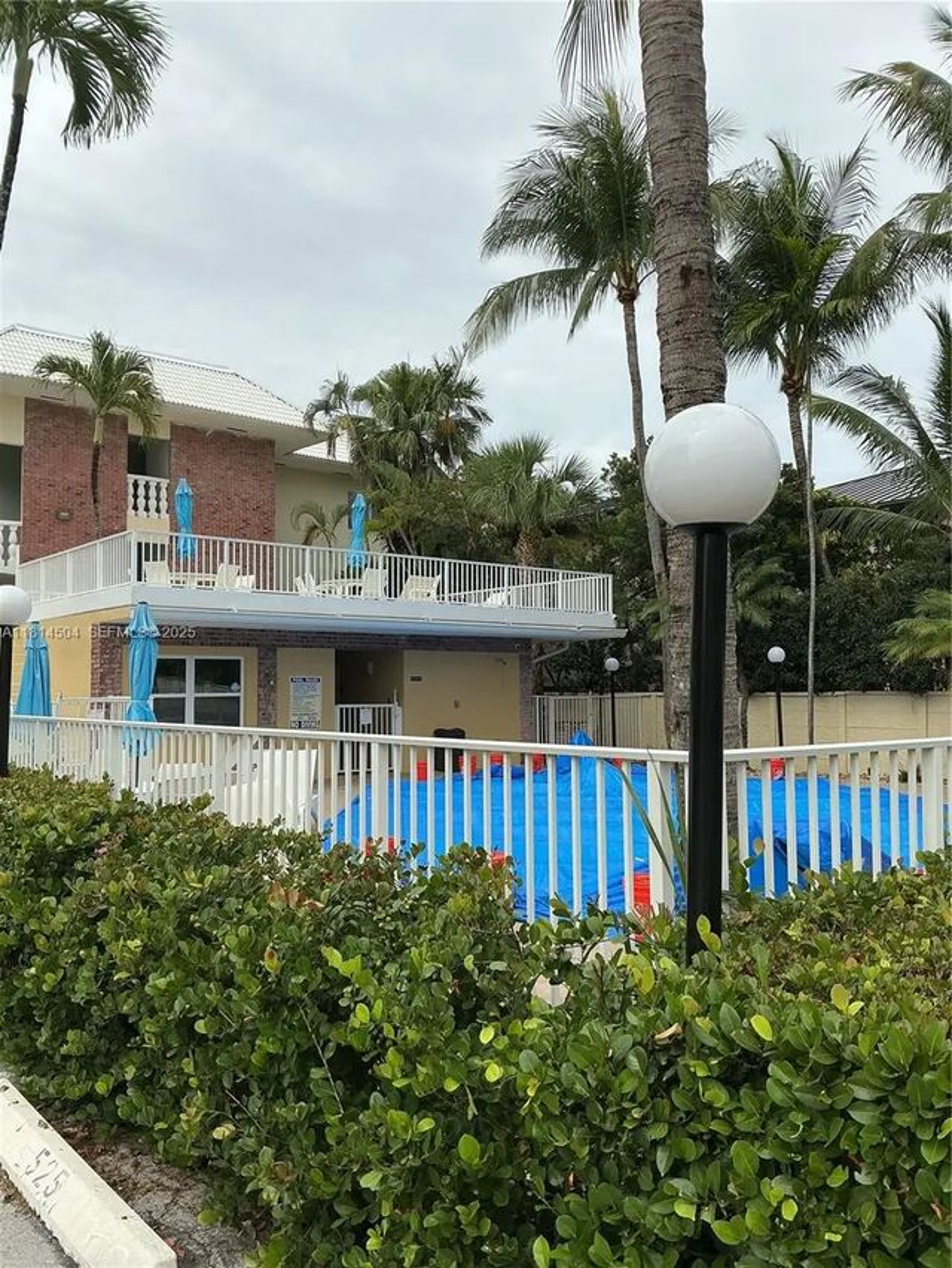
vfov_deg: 61.7
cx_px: 476
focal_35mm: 29
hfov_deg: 48.2
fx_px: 1063
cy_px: 634
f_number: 1.8
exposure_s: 1/2141
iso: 25
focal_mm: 3
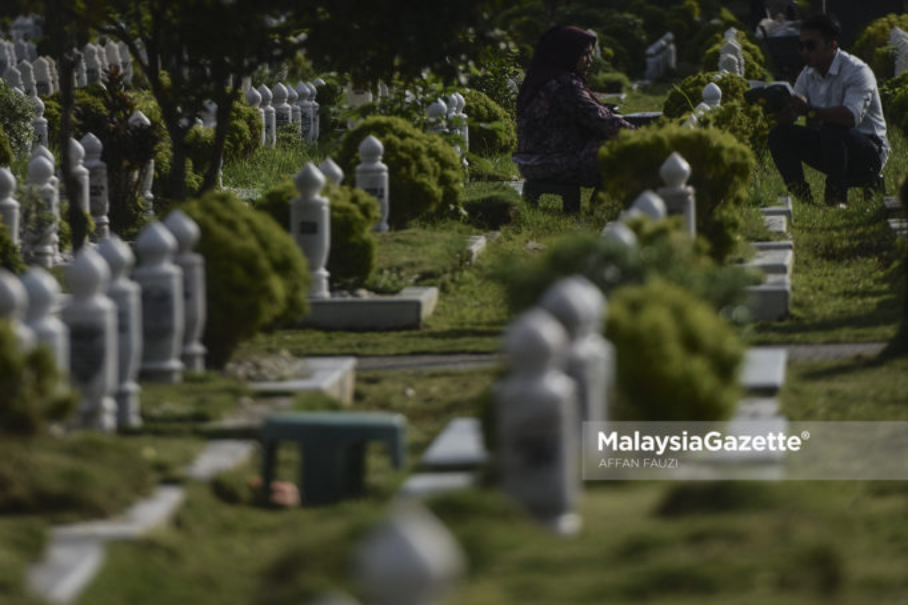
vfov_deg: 4.6
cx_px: 454
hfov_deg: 6.9
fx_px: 7566
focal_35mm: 300
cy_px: 302
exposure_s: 1/3200
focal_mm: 200
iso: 100
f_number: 3.2
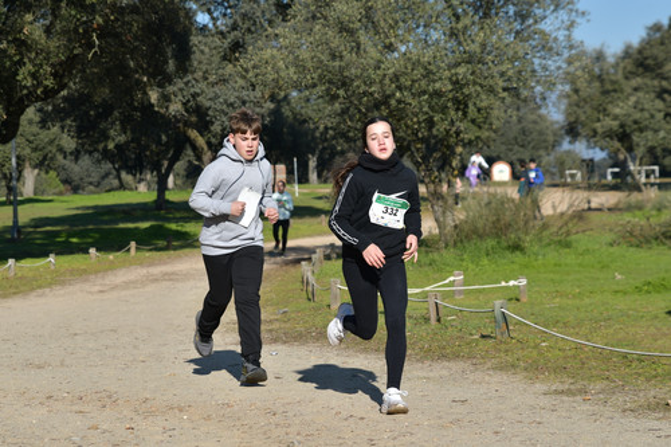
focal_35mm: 105
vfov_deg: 13.0
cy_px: 224
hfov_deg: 19.5
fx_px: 1956
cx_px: 336
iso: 100
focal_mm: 70
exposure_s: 1/1000
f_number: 5
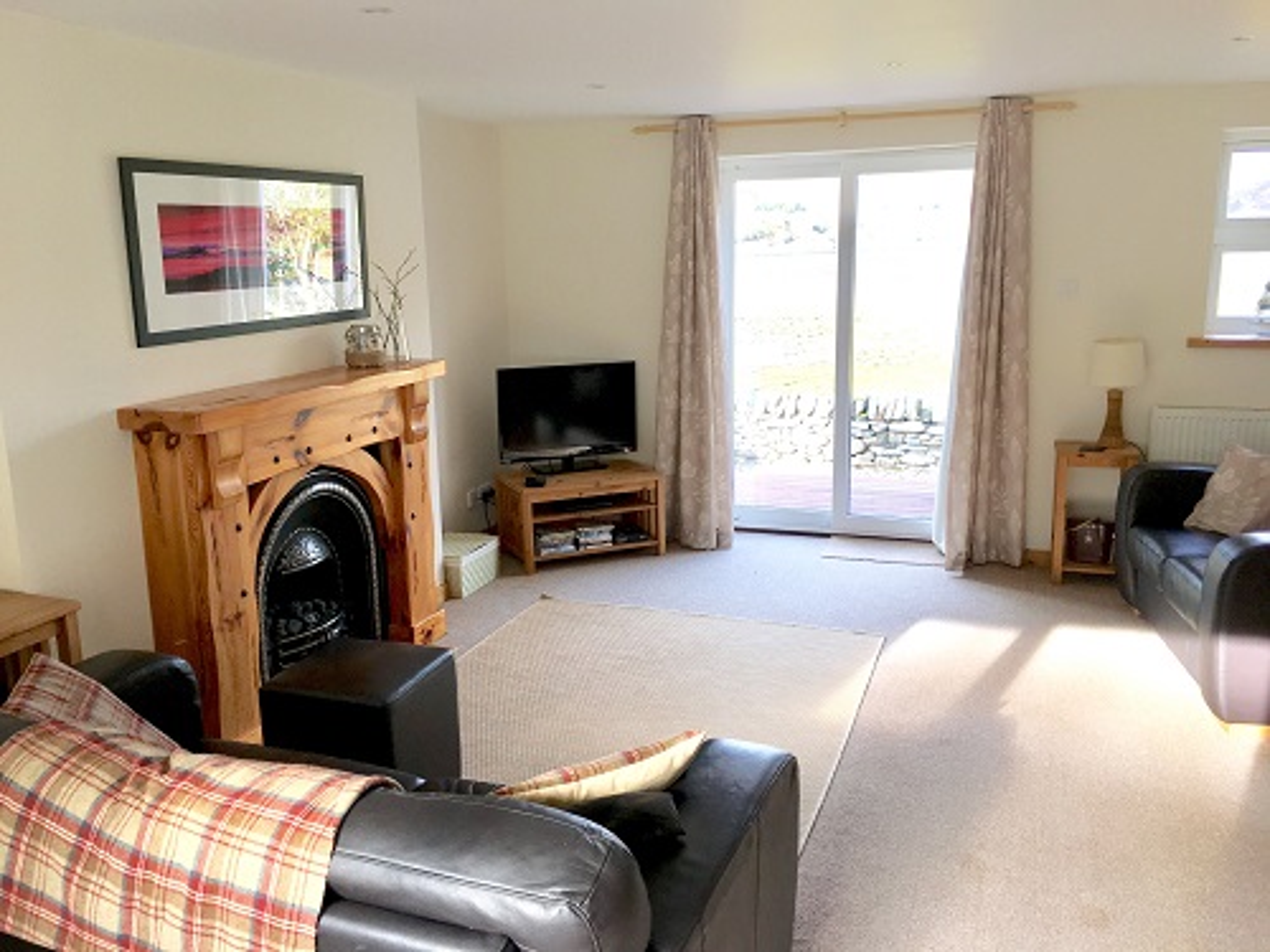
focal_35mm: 29
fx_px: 1064
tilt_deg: -11.0
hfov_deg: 61.7
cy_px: 476
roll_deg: +0.6
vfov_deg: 48.2
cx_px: 635
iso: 32
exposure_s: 1/50
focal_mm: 4.15
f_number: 2.2
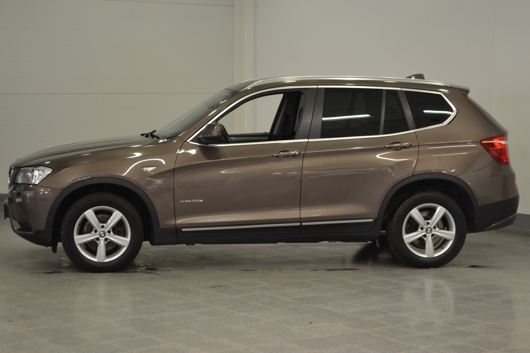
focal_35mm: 82
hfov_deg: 24.6
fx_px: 1214
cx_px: 265
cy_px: 176
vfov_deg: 16.6
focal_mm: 55
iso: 560
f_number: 5.6
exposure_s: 1/15
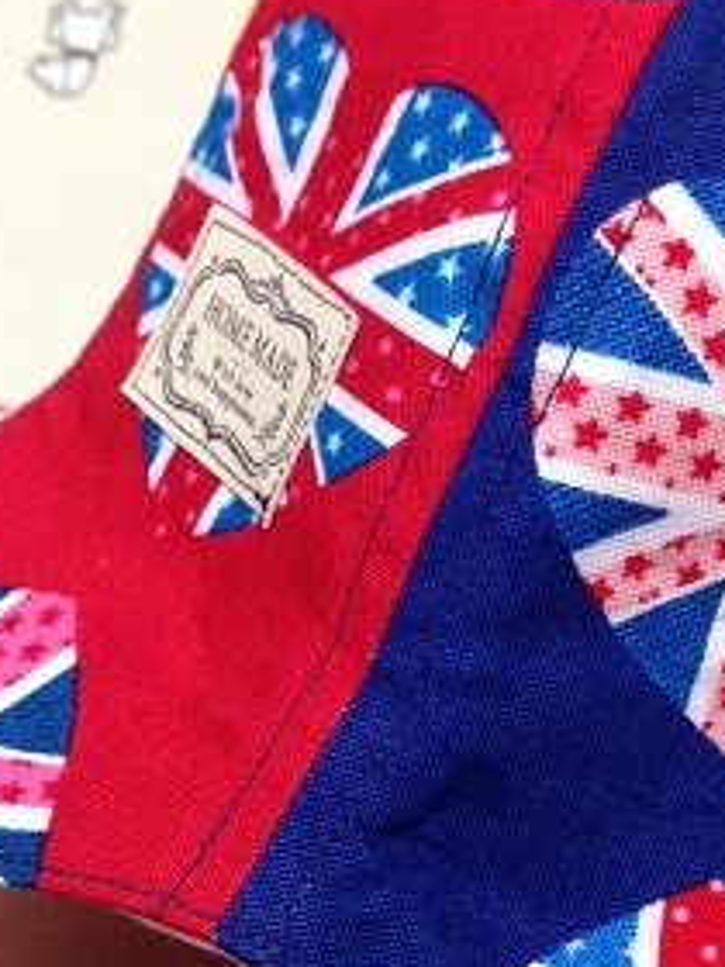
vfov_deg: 25.2
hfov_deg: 19.1
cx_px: 463
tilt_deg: -71.5
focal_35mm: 77
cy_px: 665
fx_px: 2150
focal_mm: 4.12
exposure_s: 1/20
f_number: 2.4
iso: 160
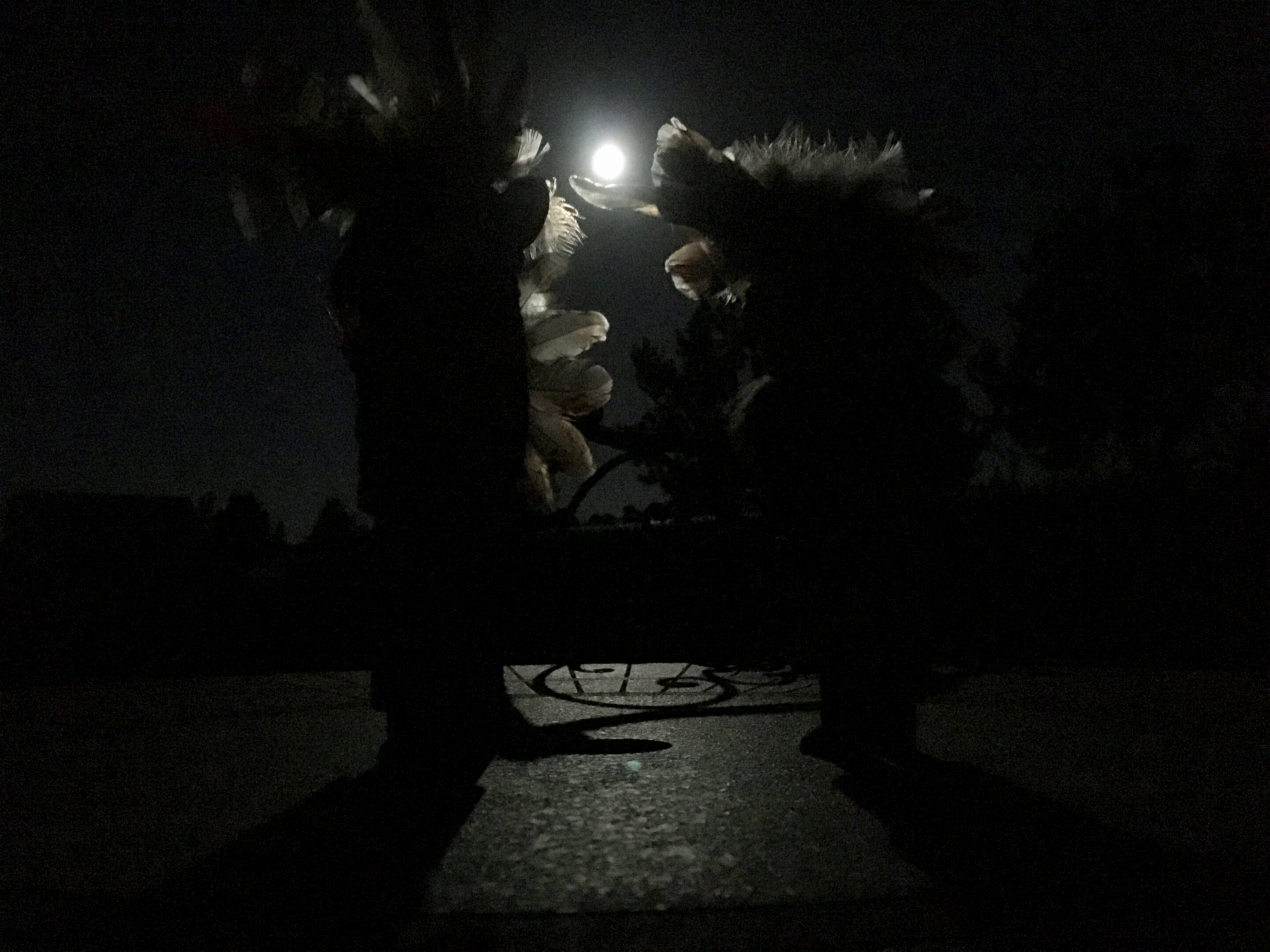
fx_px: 1064
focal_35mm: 29
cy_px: 476
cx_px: 635
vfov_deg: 48.2
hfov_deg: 61.7
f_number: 2.2
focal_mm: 4.15
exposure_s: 1/15
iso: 2000
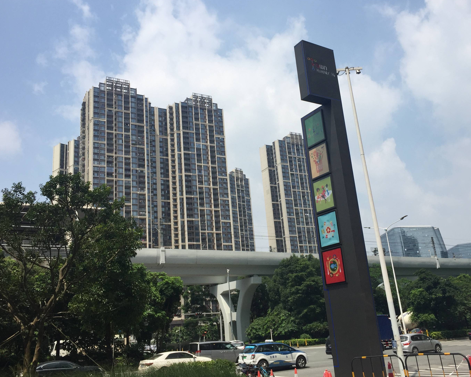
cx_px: 267
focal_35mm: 34
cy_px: 172
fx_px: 474
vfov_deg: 43.3
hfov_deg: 52.7
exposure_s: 1/3300
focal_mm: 4.15
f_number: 2.2
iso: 32
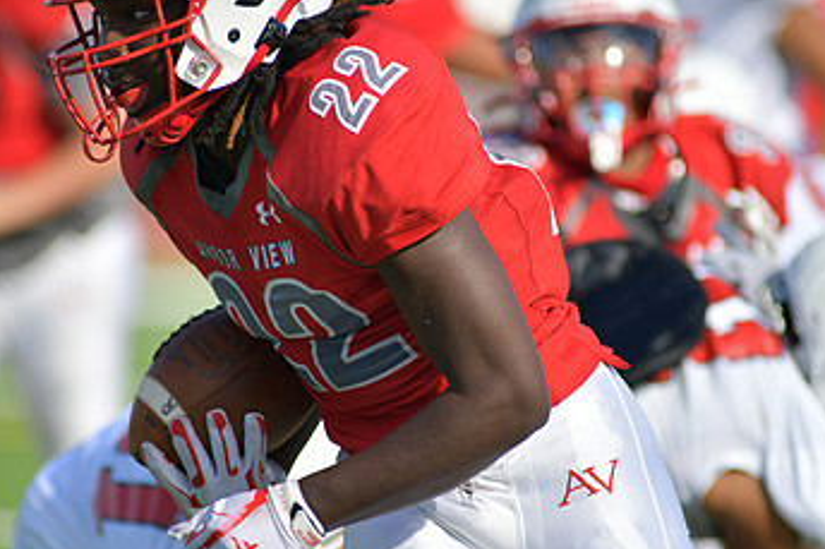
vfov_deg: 2.7
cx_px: 384
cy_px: 291
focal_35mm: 506
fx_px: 11590
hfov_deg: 4.1
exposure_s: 1/2000
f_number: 3.5
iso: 125
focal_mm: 300
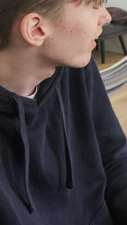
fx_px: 407
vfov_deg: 28.9
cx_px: 193
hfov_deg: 16.1
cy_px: -2
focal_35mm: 68
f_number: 1.8
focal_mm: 5.4
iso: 200
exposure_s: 1/100
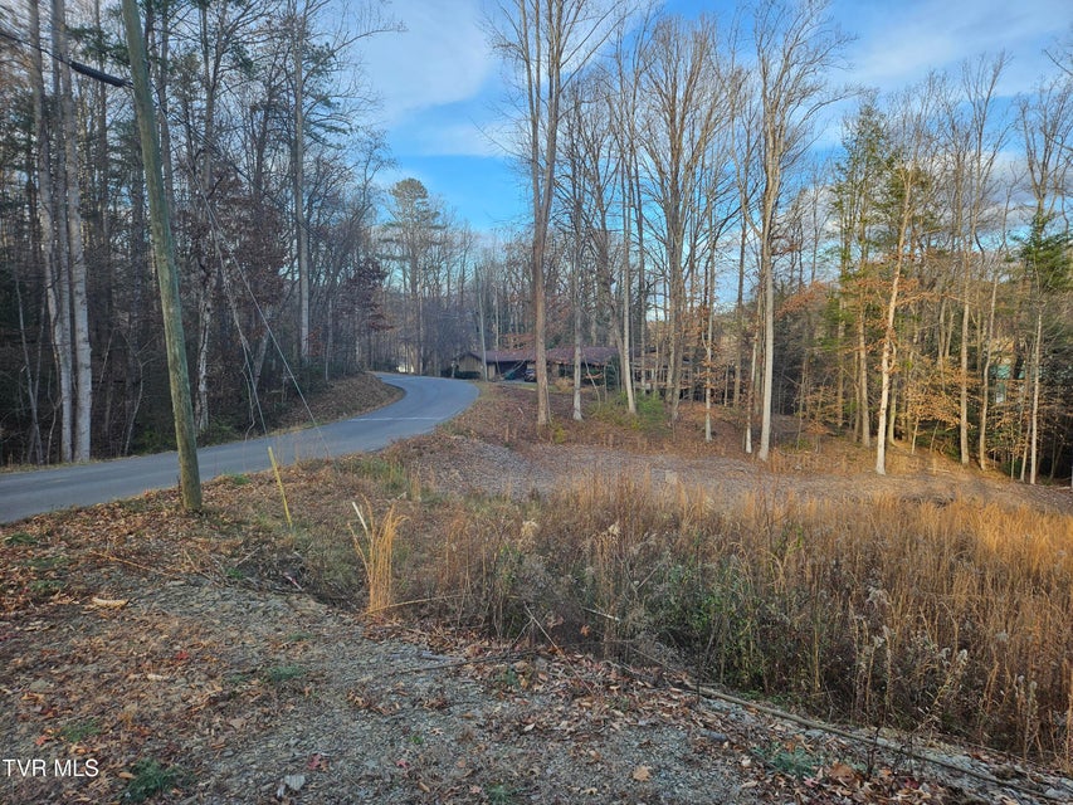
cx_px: 536
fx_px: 713
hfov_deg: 73.9
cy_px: 402
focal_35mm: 23
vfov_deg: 58.9
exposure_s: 1/310
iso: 25
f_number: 1.8
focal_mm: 5.4
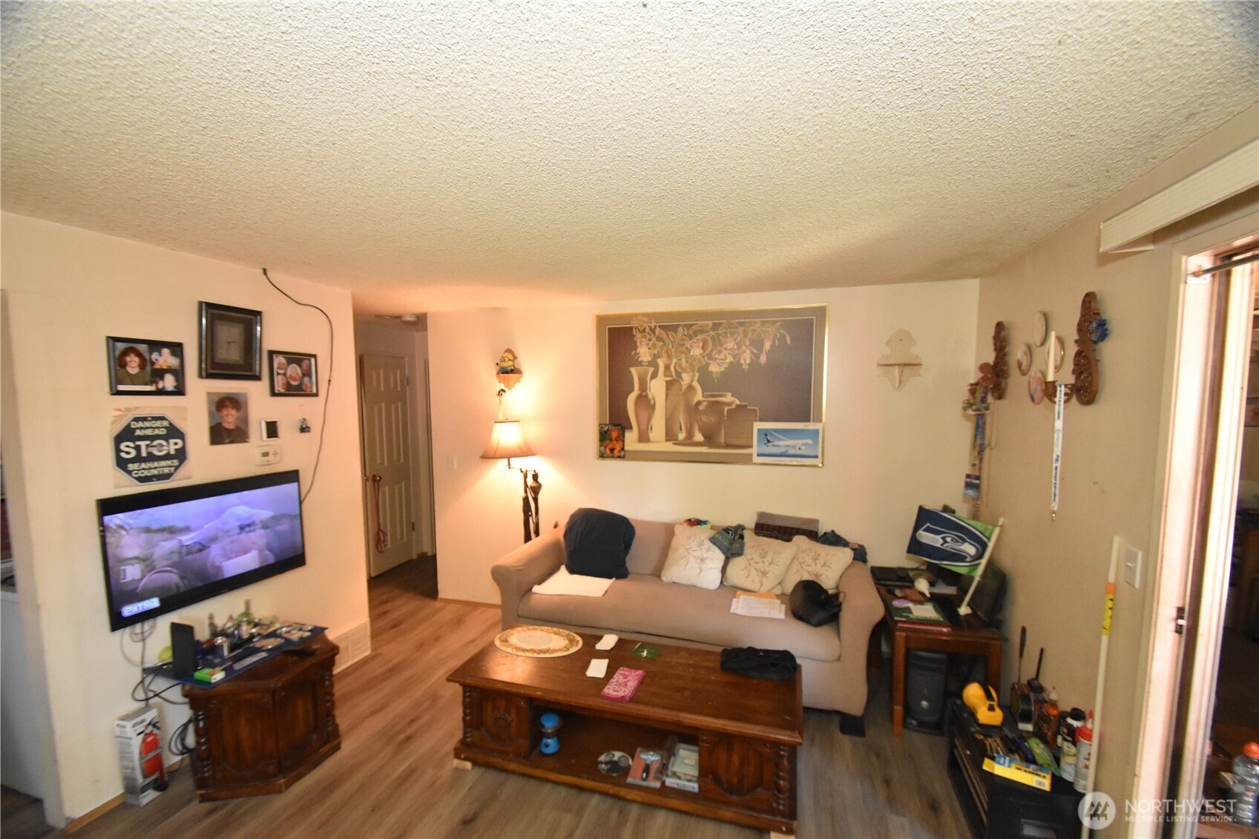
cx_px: 630
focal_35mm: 15
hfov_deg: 100.4
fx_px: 524
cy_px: 420
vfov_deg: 77.3
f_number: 4
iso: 4000
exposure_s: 1/60
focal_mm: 10
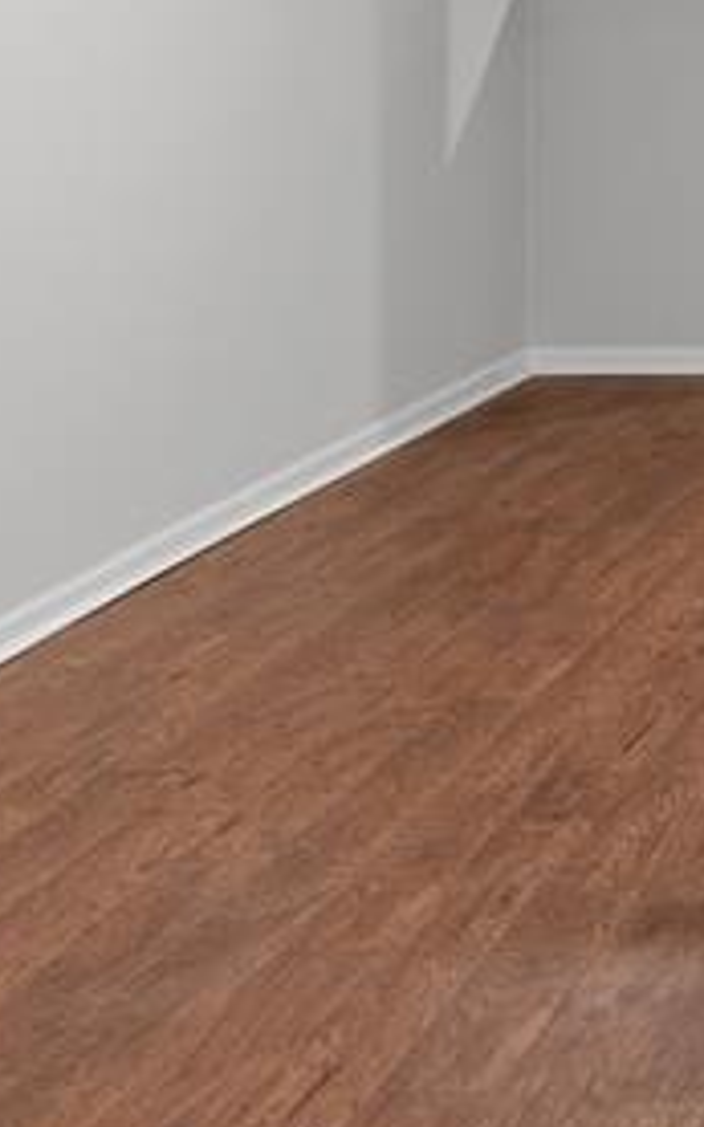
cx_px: 1302
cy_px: -33
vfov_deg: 29.6
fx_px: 1966
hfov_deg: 16.6
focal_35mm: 64
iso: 400
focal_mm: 17
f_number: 8
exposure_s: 2
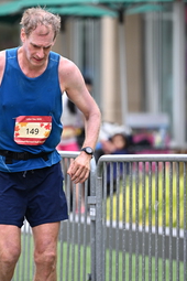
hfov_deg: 3.2
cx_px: 45
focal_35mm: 431
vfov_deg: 4.8
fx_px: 3358
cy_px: 89
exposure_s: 1/1600
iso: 640
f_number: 2.8
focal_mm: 200
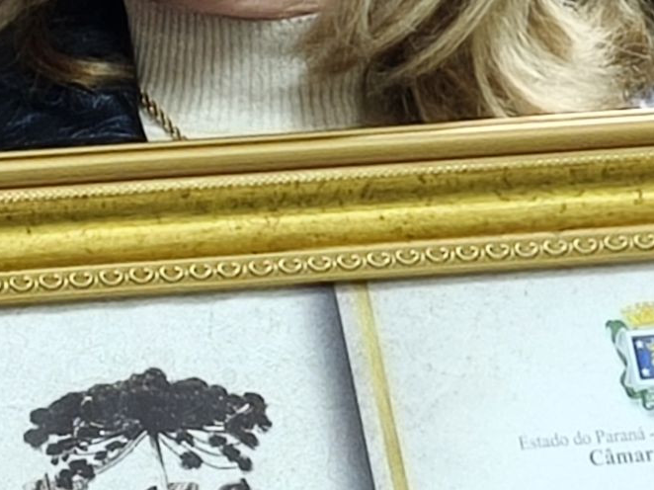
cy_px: 131
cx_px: -674
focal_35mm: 544
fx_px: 10274
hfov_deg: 3.6
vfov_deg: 2.7
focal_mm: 8.8
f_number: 2
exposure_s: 1/60
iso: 1250
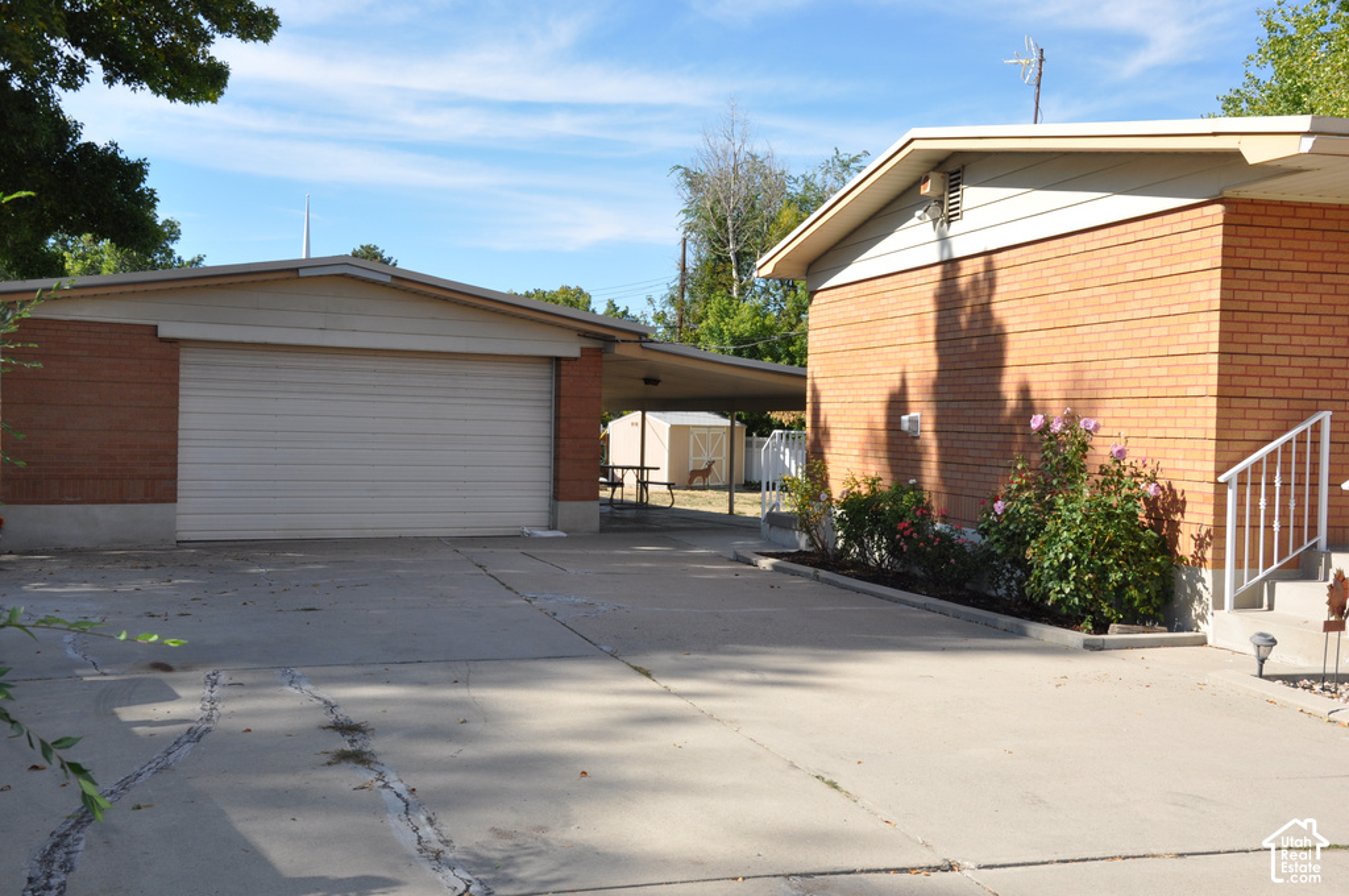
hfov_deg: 51.3
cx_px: 674
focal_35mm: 38
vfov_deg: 35.4
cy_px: 448
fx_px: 1403
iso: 200
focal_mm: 25
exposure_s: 1/200
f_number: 11
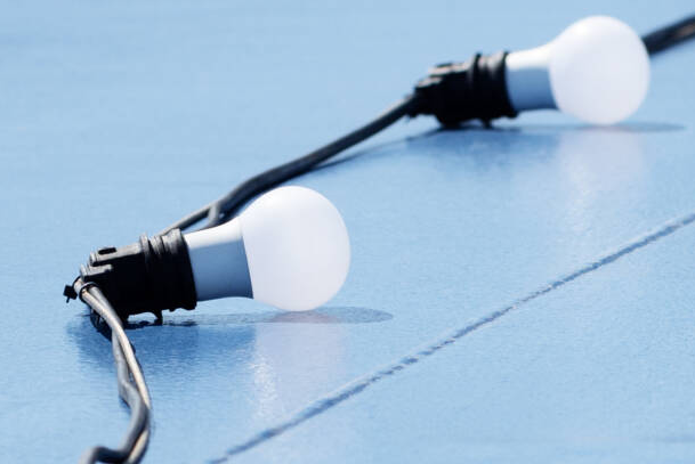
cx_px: 863
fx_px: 10761
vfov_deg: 2.5
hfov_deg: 3.7
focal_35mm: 557
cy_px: 738
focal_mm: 125
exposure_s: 1/1600
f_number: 5.6
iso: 200
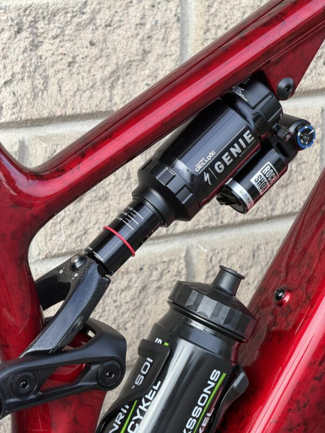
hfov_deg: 14.8
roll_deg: -1.7
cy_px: 216
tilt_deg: -16.1
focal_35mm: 100
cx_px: 162
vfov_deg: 19.6
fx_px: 1252
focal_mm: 16.89
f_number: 2.8
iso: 50
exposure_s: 1/142
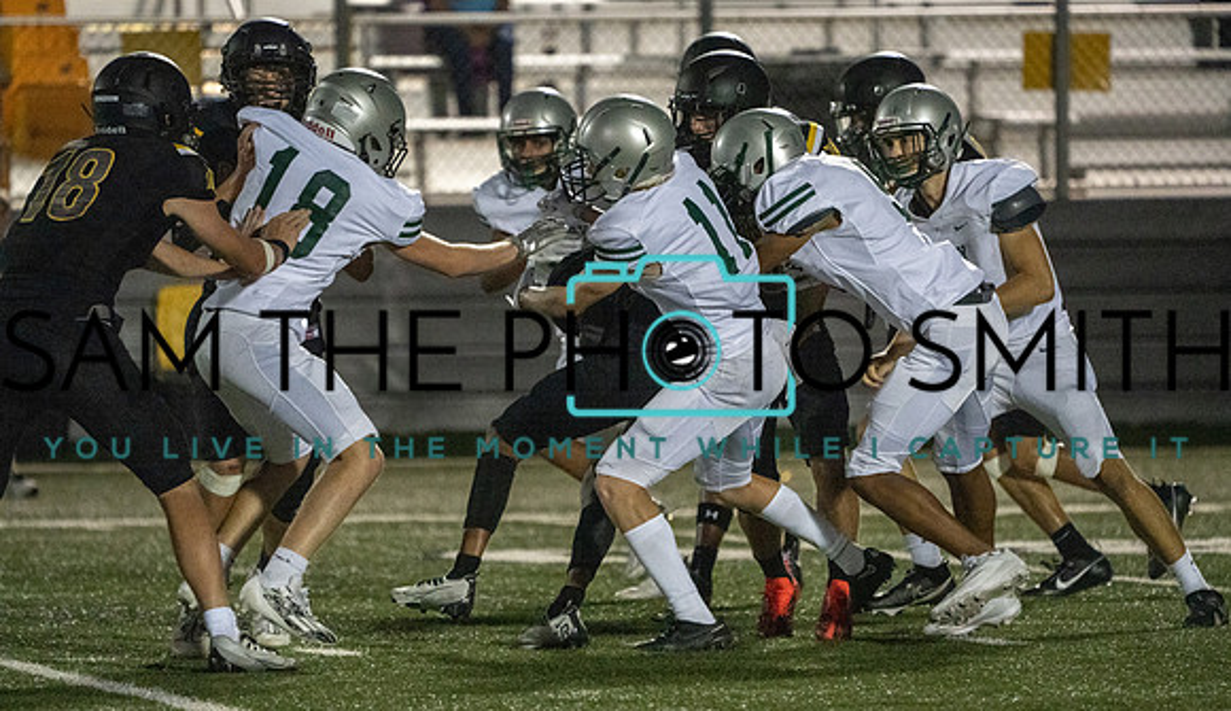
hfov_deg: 5.8
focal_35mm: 373
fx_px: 12246
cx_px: 626
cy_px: 417
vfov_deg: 3.3
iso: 20000
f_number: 5.6
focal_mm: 342
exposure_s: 1/1000
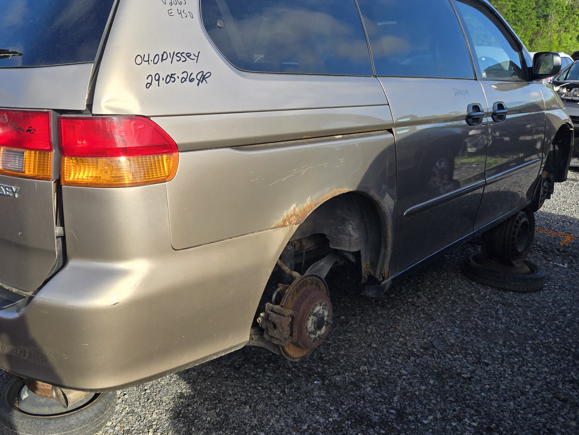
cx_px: 197
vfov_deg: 43.9
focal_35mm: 32
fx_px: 535
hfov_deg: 55.7
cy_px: 171
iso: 25
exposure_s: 1/1005
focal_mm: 5.4
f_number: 1.8
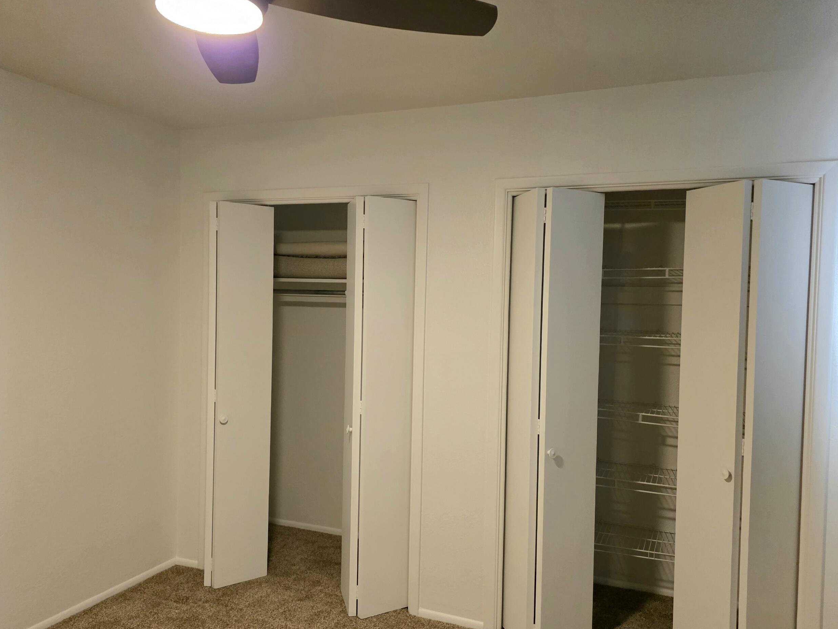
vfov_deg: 49.7
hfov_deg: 63.4
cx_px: 411
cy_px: 326
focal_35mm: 28
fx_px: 678
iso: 1250
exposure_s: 1/120
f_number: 1.7
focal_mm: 6.25
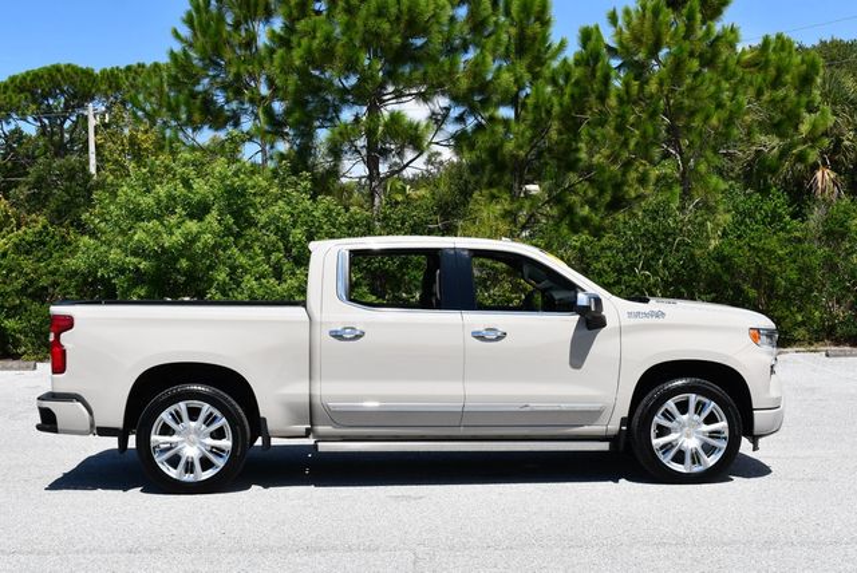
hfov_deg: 38.2
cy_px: 286
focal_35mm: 52
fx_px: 1239
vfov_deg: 26.0
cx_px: 428
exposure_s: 1/250
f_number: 8
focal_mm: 26
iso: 100
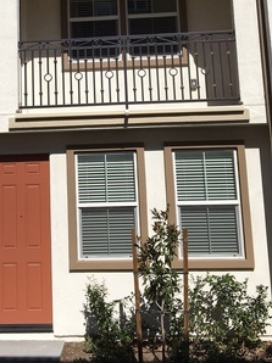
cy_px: 57
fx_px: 682
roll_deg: +1.2
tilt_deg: +10.2
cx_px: 57
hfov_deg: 22.3
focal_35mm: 65
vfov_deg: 29.0
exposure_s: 1/3663
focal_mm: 4.15
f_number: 2.2
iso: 25
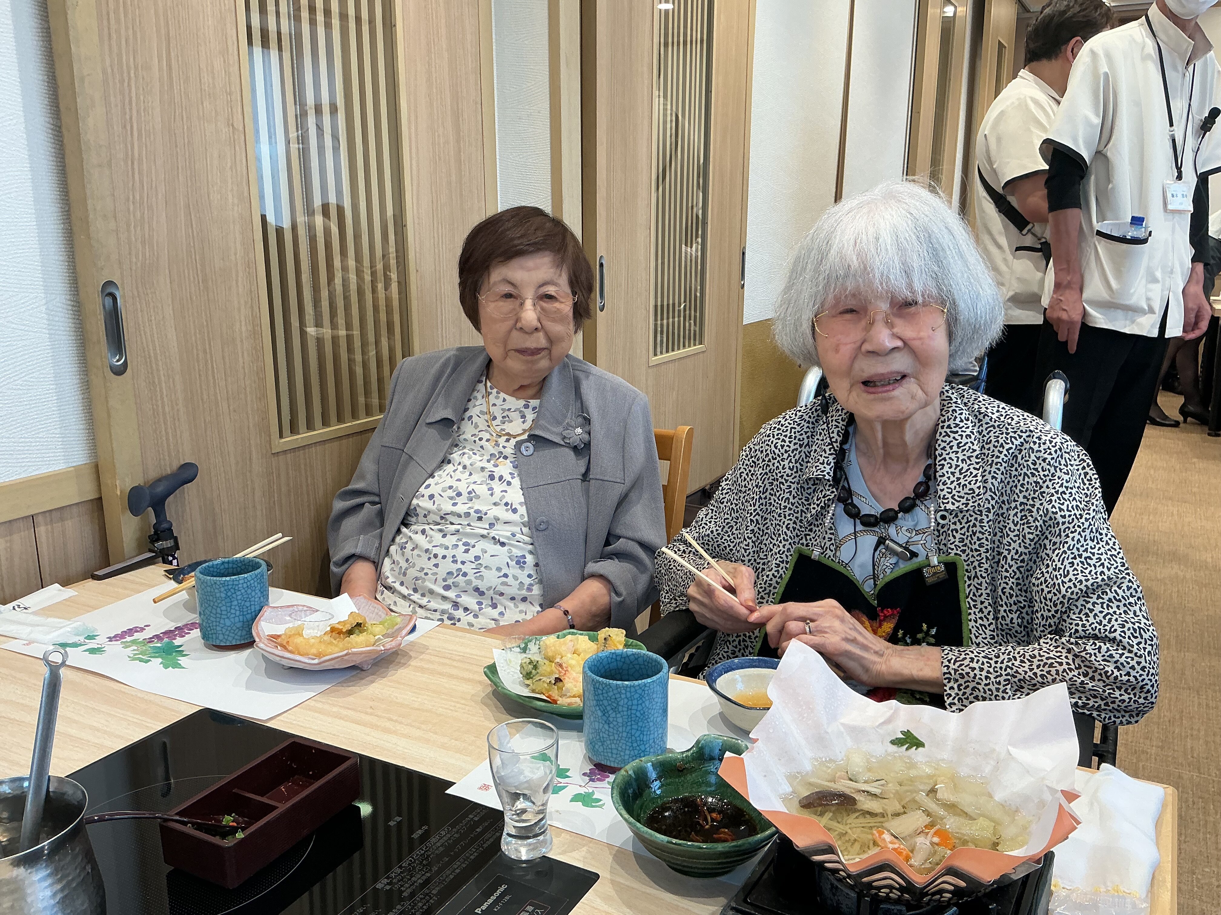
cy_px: 458
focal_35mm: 29
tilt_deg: -12.5
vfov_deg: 48.2
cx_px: 610
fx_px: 1023
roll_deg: +0.4
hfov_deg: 61.7
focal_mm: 3
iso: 40
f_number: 1.8
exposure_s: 1/60
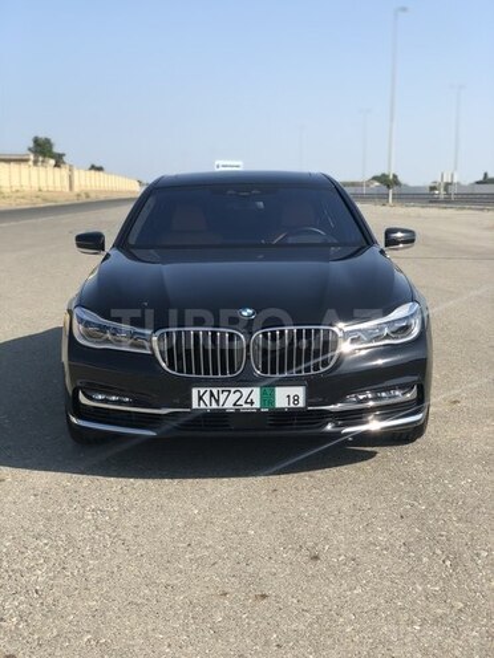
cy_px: 329
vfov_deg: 36.8
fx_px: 989
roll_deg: -0.2
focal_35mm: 52
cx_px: 247
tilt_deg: -7.0
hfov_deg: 28.0
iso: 16
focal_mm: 6
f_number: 2.4
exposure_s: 1/842
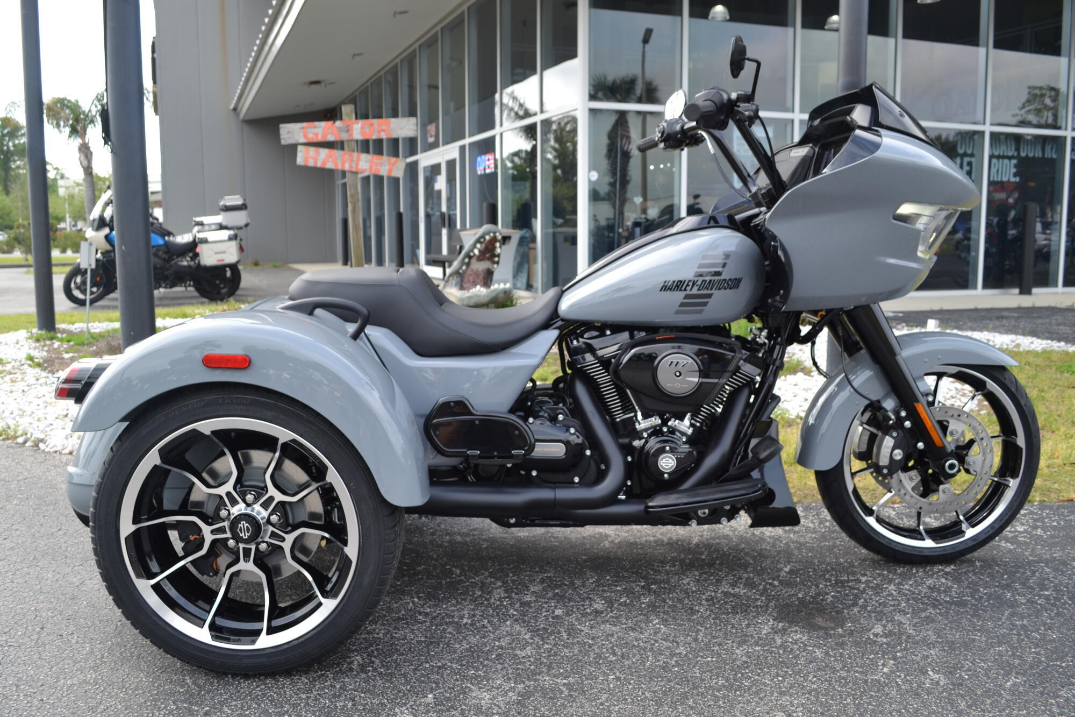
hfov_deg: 61.9
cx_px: 538
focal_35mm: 30
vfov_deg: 43.6
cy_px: 358
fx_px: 896
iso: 100
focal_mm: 20
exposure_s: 1/125
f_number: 5.6
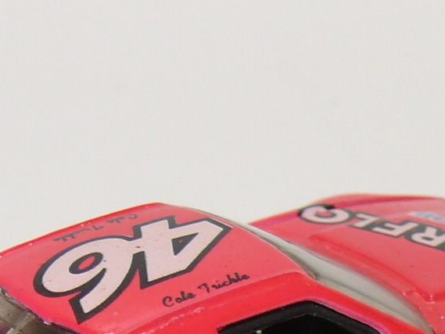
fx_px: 3793
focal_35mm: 295
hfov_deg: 6.7
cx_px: 233
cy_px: 390
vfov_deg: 5.0
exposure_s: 1/30
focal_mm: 13.7
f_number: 4
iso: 100
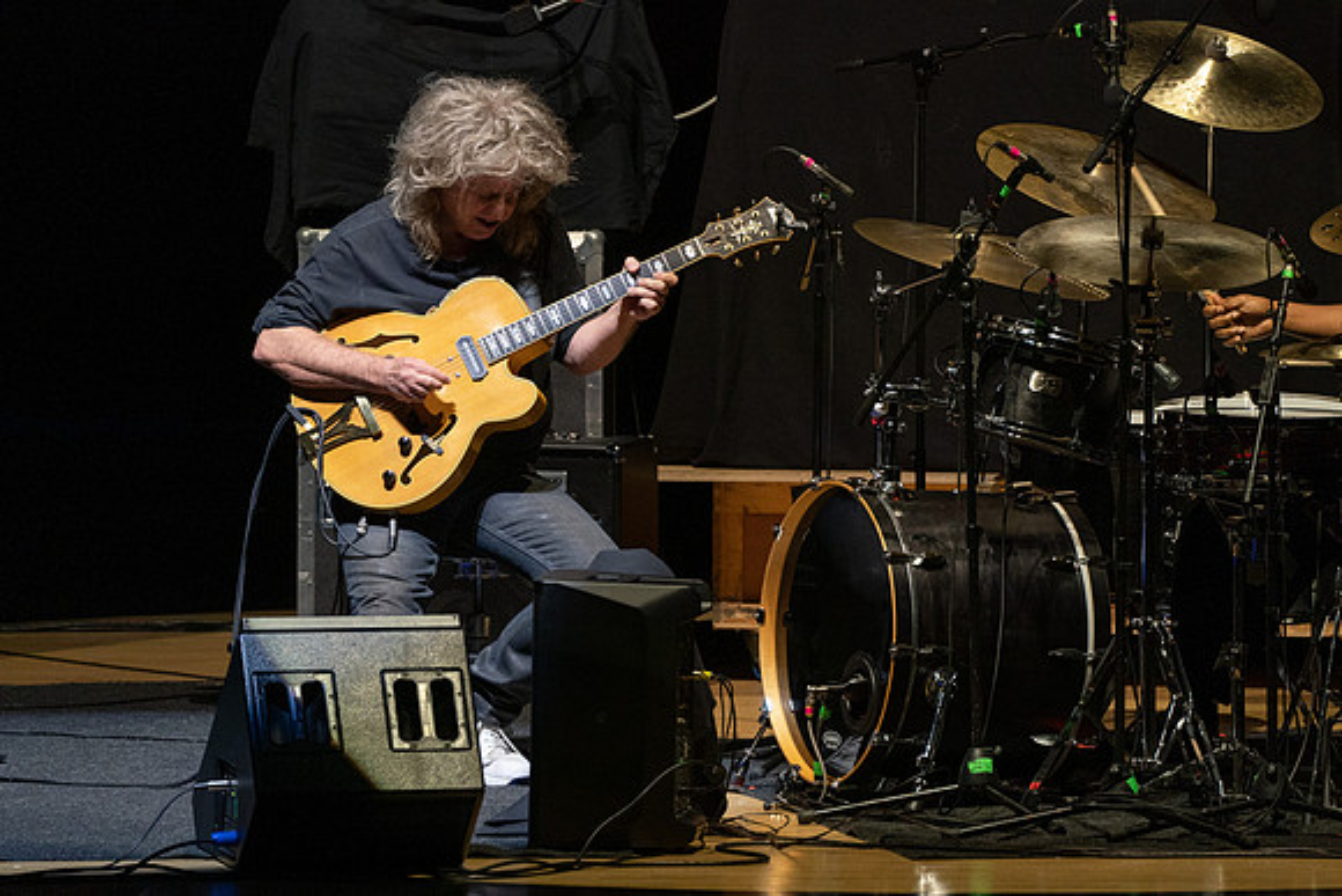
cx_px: 848
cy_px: 413
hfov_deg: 4.3
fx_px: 18000
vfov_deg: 2.8
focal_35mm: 483
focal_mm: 382
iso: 2000
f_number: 5.6
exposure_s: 1/250
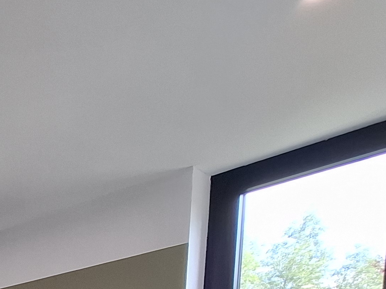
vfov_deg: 21.9
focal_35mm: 49
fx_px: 547
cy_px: 485
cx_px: -232
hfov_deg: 25.5
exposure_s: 1/50
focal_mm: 1.74
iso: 40
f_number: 2.2
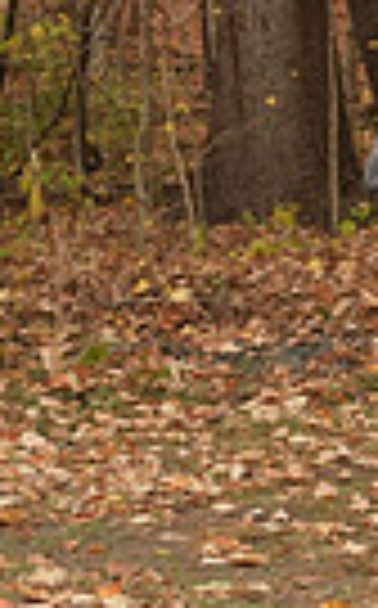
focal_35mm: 177
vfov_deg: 11.8
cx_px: 1197
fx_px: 2930
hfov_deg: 6.6
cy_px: 286
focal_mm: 27
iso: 800
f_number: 11
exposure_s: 1/125
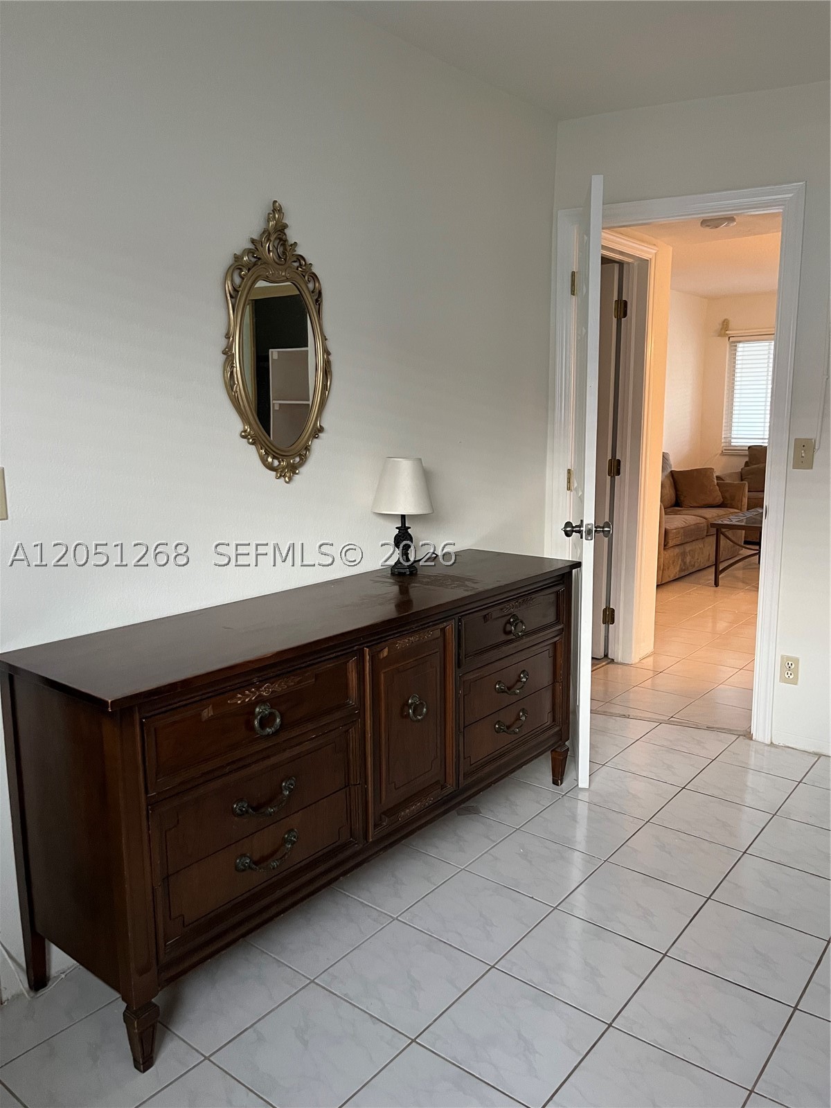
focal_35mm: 26
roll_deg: +1.4
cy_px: 554
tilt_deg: -8.8
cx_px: 416
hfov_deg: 53.1
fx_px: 832
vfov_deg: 67.3
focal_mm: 5.1
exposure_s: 1/60
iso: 400
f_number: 1.6
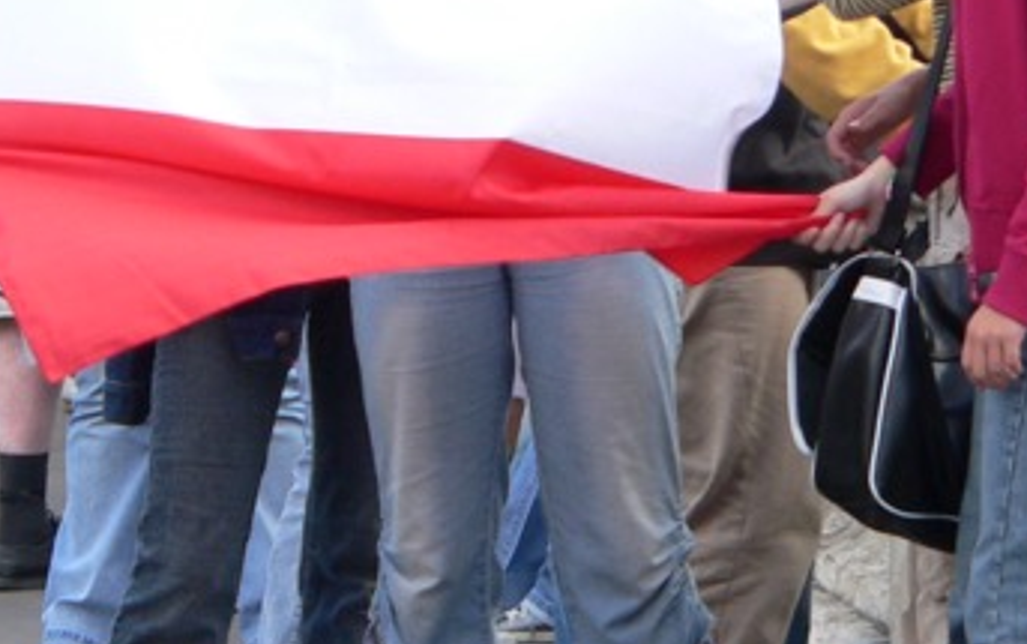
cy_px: 291
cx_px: 398
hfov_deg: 4.7
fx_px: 12381
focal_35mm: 442
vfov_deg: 3.0
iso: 100
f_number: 4
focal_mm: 29.8
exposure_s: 1/125
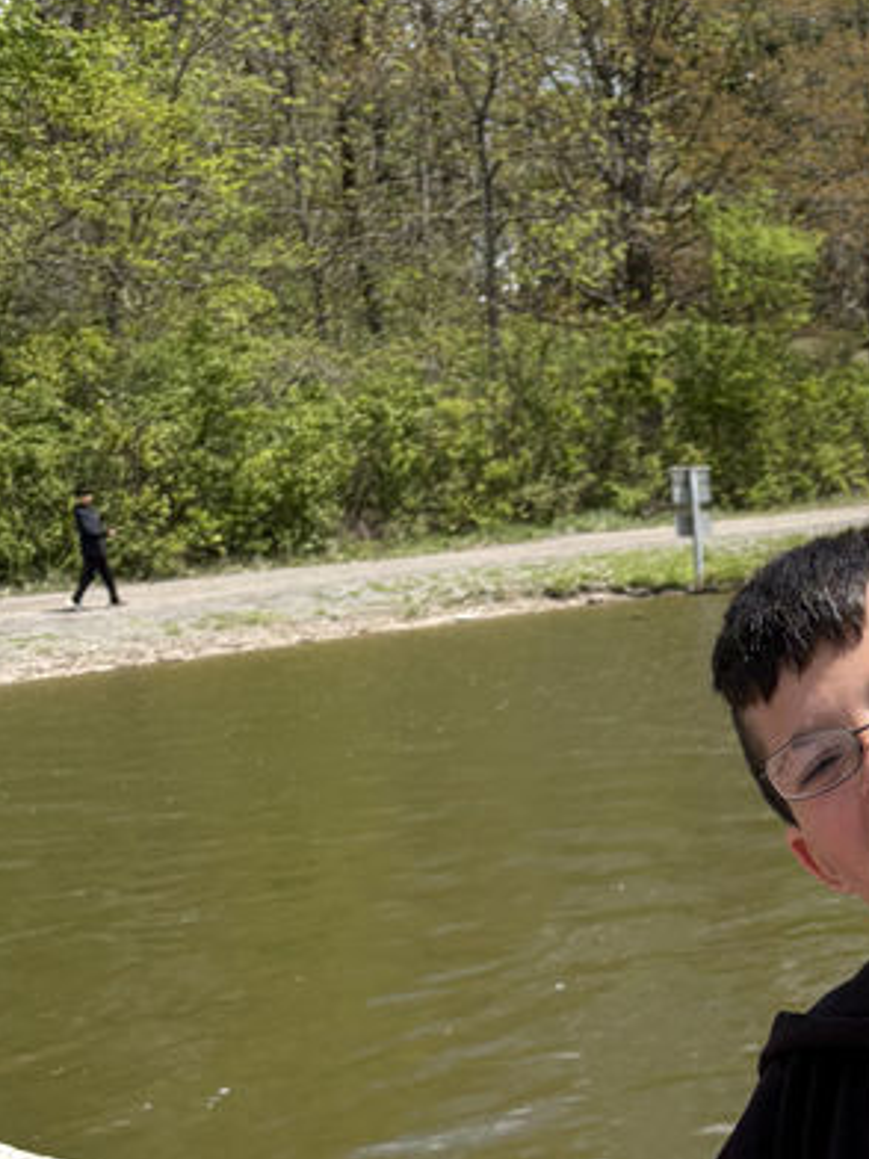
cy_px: 1041
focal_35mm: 68
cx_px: 1029
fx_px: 2276
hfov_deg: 20.3
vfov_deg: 27.5
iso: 50
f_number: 1.6
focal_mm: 5.96
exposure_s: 1/2747
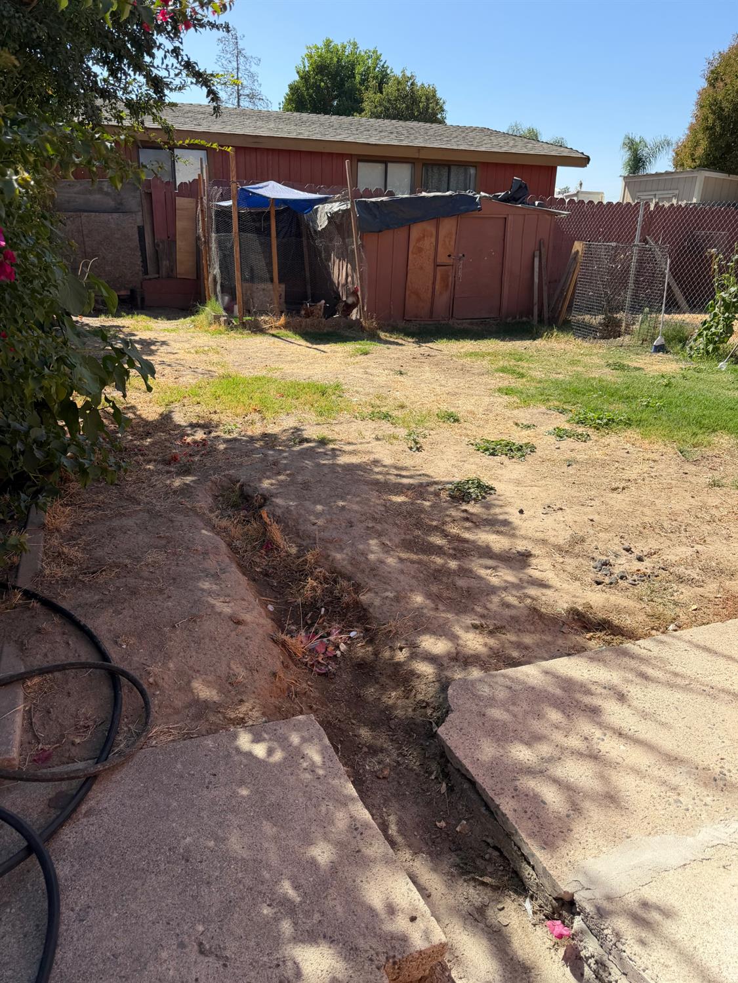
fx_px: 682
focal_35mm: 24
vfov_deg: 71.6
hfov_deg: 56.8
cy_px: 492
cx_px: 369
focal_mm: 6.76
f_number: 1.78
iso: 80
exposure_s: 1/2801
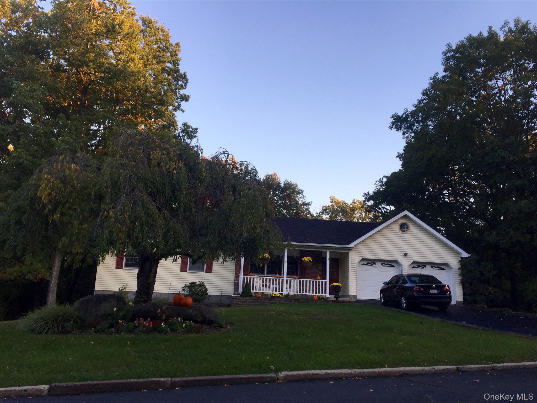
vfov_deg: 48.2
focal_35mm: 29
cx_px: 268
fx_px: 450
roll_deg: -3.5
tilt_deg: +14.4
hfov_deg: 61.7
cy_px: 202
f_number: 2.2
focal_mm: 4.15
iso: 32
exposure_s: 1/278
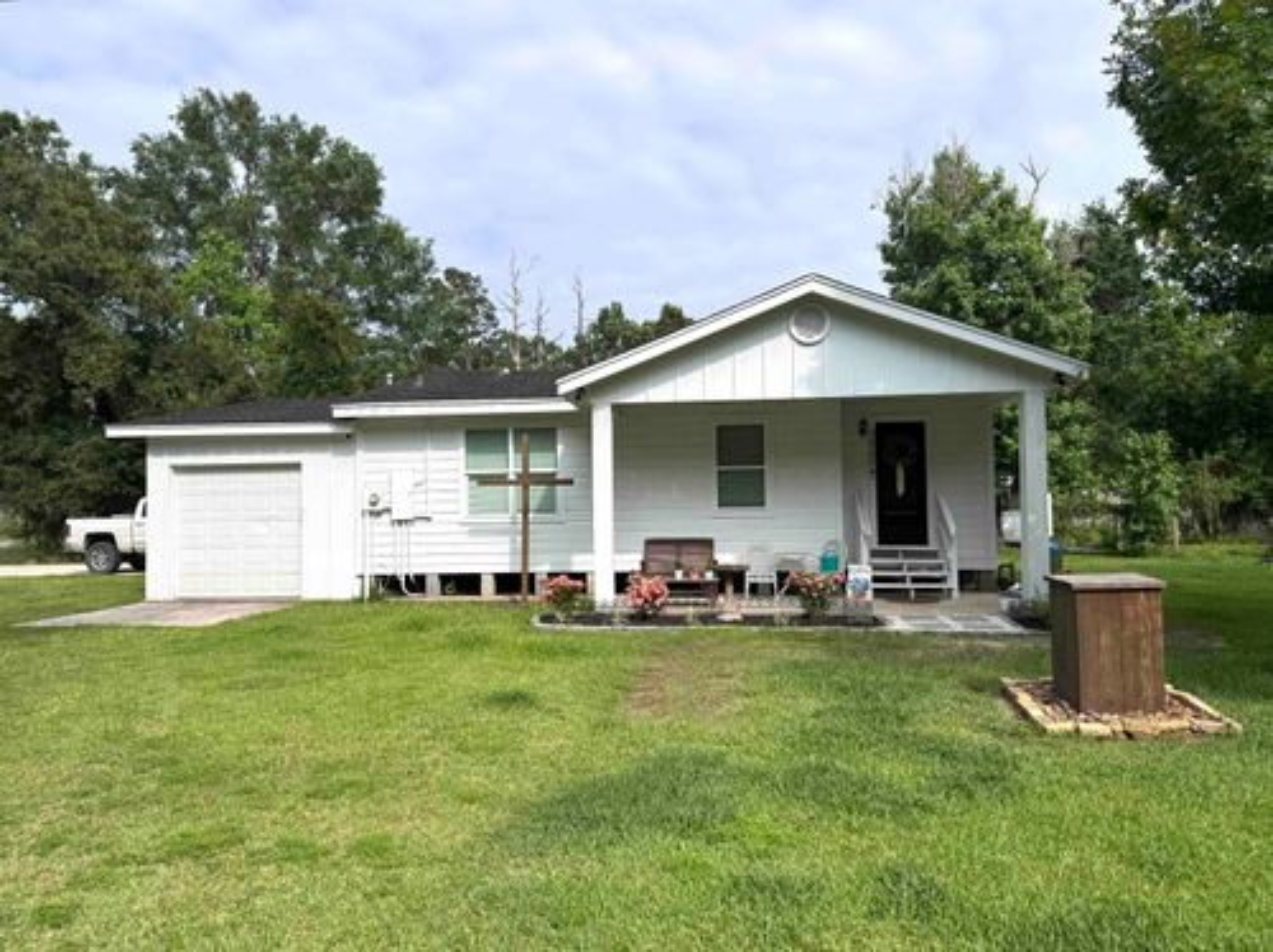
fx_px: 882
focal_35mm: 24
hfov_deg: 71.6
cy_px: 476
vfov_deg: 56.7
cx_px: 636
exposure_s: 1/5348
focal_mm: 6.76
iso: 80
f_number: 1.78
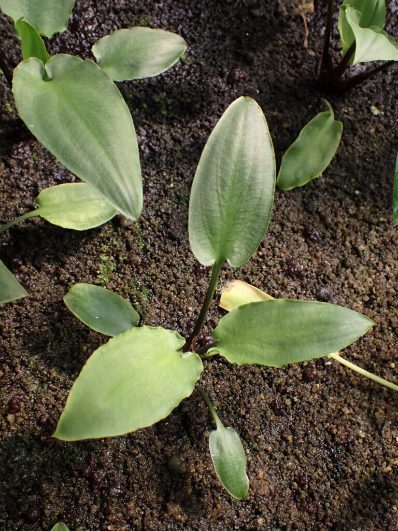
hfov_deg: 44.2
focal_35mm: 32
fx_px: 491
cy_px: 266
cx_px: 199
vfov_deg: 56.8
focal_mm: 5.79
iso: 100
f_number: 2.4
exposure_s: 1/160
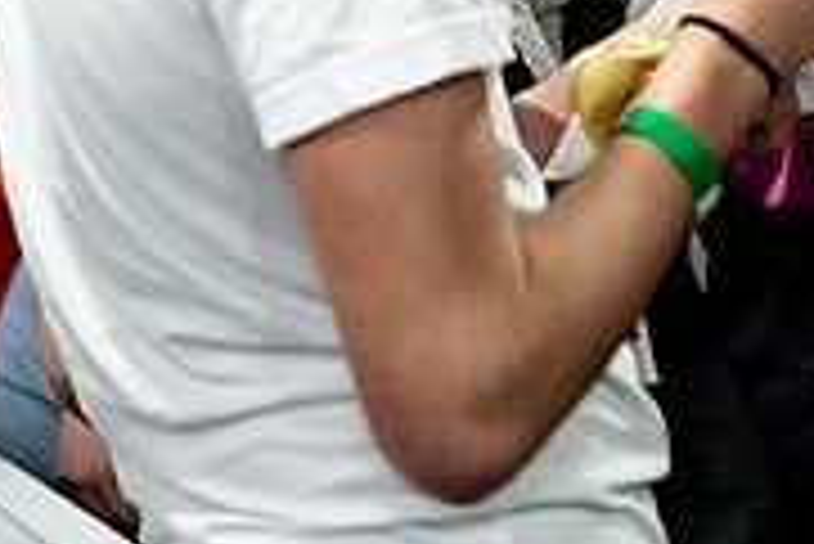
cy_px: -312
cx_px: 1205
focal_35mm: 224
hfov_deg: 9.0
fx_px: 5069
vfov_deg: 6.1
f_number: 2.8
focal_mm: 70
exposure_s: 1/1000
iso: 10000
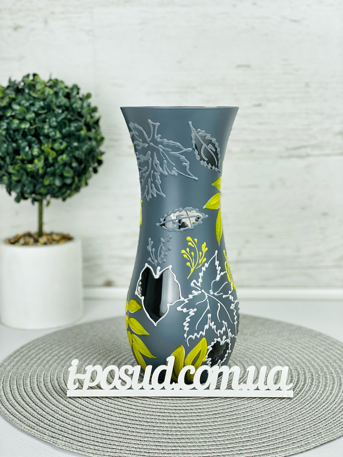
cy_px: 228
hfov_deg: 28.0
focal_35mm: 52
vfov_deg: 36.8
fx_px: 687
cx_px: 172
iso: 20
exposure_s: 1/222
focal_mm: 6
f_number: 2
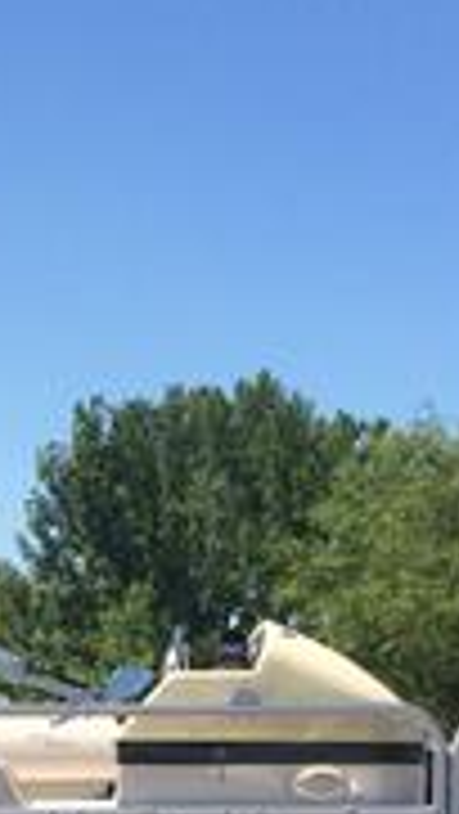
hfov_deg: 10.7
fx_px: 2420
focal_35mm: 112
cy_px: 985
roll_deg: -0.5
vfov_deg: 18.1
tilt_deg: -5.0
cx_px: 9
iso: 32
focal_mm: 4.15
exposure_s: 1/1709
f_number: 2.2
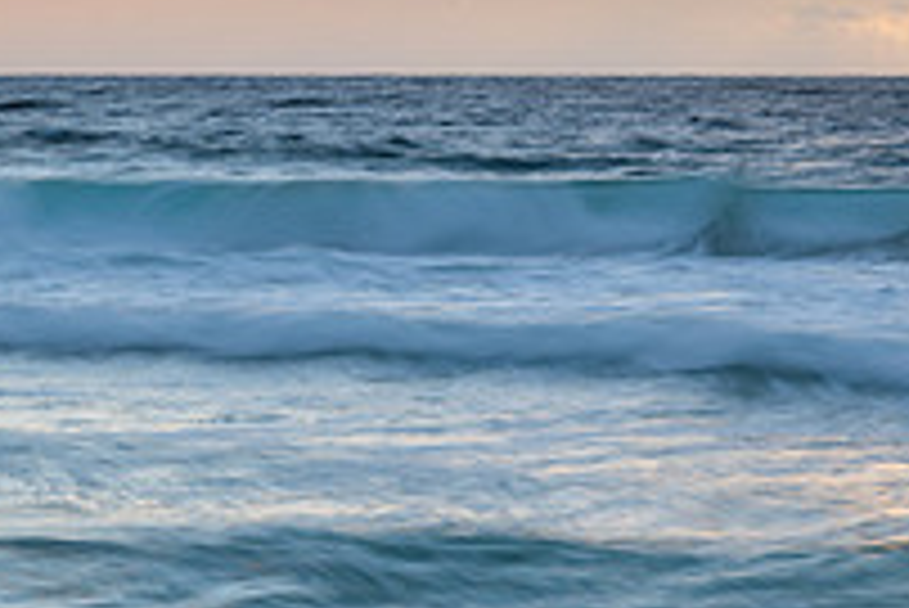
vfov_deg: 6.7
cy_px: 259
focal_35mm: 204
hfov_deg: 9.9
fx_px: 5155
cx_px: 1062
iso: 31
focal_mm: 70
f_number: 10
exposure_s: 1/2.5
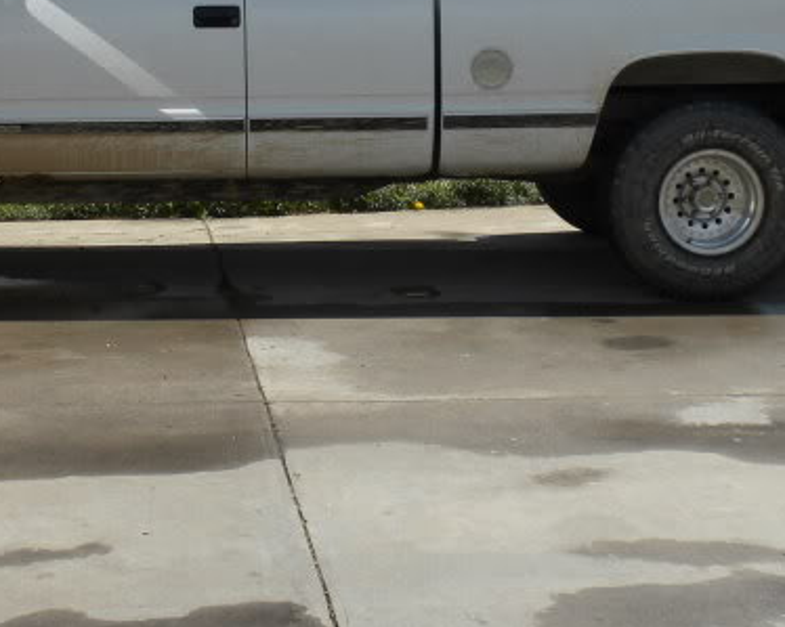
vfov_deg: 15.5
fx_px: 2299
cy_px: 185
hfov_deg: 19.4
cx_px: 357
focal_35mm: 99
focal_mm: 6.6
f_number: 10
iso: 64
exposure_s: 1/122
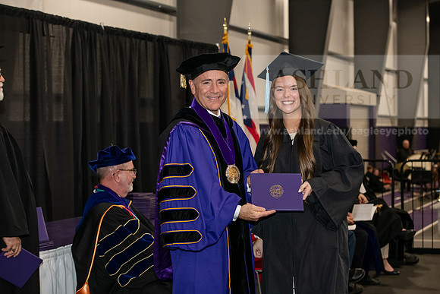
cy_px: 147
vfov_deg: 19.5
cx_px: 220
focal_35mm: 70
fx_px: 856
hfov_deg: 28.8
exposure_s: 1/200
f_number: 5
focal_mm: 70
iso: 2500
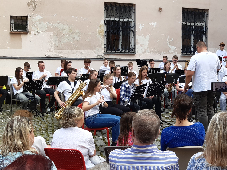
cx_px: 165
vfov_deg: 32.2
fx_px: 295
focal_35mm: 45
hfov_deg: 41.1
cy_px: 82
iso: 40
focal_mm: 3.92
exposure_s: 1/307
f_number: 1.7
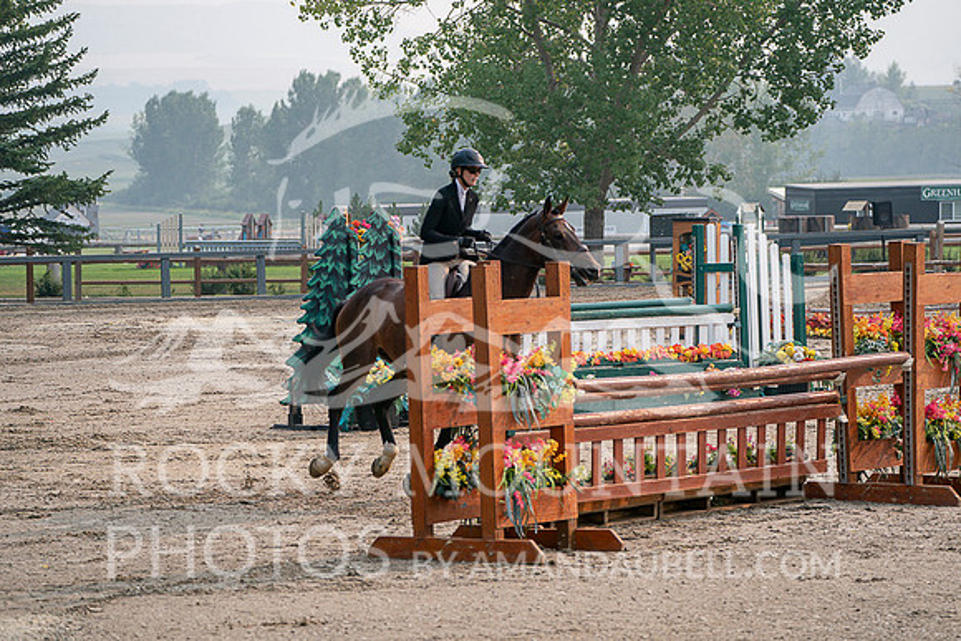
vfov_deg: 8.6
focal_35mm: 160
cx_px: 480
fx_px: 4272
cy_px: 320
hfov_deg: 12.8
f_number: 5.6
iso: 500
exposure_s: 1/1000
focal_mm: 160
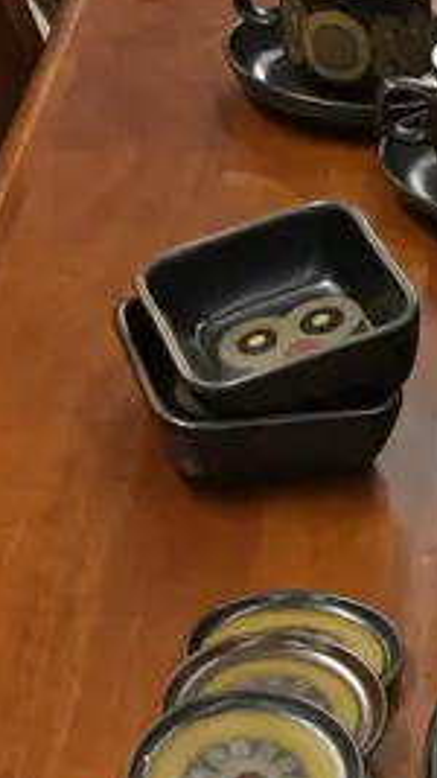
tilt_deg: -39.5
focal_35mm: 121
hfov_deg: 9.2
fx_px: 2495
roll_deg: -10.7
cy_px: 962
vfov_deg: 16.9
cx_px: 967
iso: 50
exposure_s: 1/17
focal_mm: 4.15
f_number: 2.2
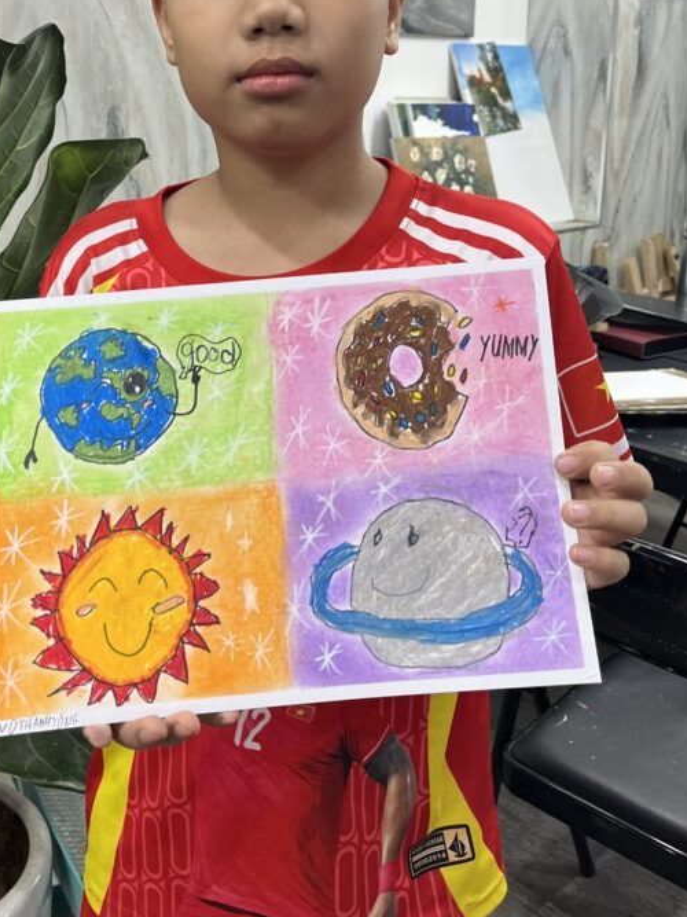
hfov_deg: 36.5
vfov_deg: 46.9
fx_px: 1032
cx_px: 243
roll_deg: +0.0
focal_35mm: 39
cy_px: 285
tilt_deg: -9.5
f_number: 1.6
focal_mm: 5.1
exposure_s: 1/100
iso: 80
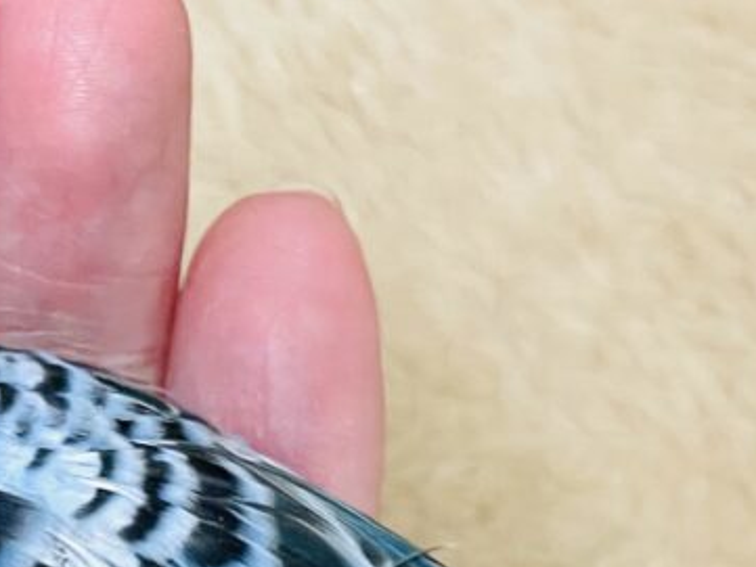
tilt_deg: -68.5
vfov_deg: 8.4
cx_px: 90
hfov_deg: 11.4
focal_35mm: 173
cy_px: 839
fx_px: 3780
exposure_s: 1/99
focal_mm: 6
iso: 100
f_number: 2
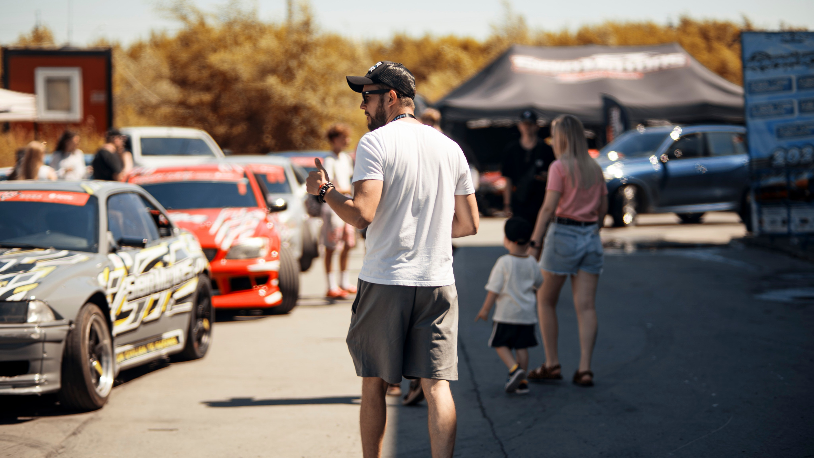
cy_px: 229
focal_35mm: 89
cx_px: 407
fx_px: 1922
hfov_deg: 23.9
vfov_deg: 13.6
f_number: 1.8
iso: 100
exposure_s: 1/125
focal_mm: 85
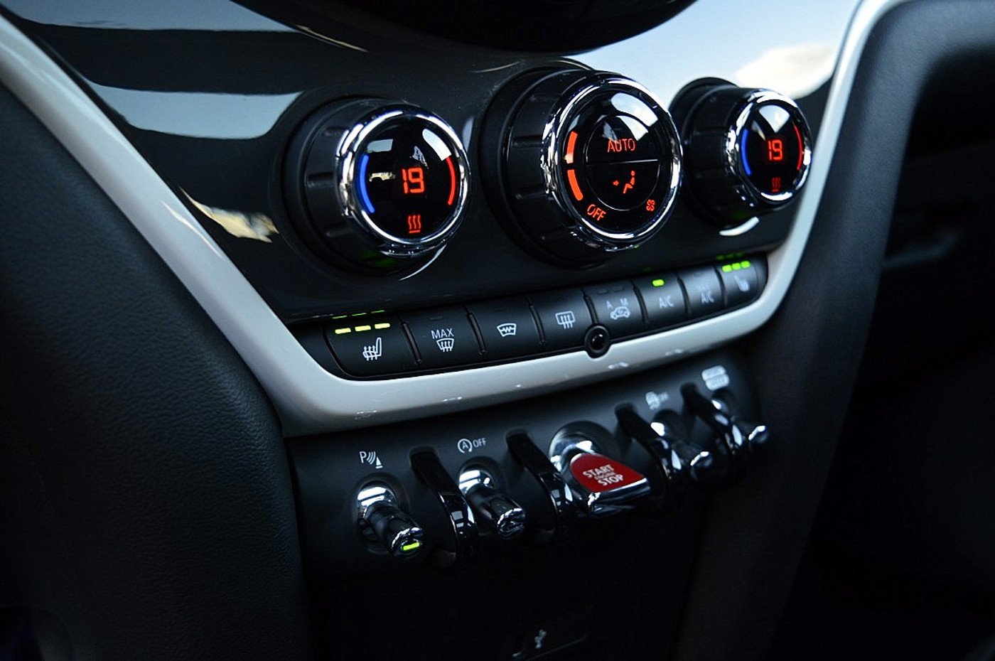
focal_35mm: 36
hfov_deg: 53.2
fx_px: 994
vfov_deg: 36.8
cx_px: 498
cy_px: 330
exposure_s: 1/60
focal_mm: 24
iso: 800
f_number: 4
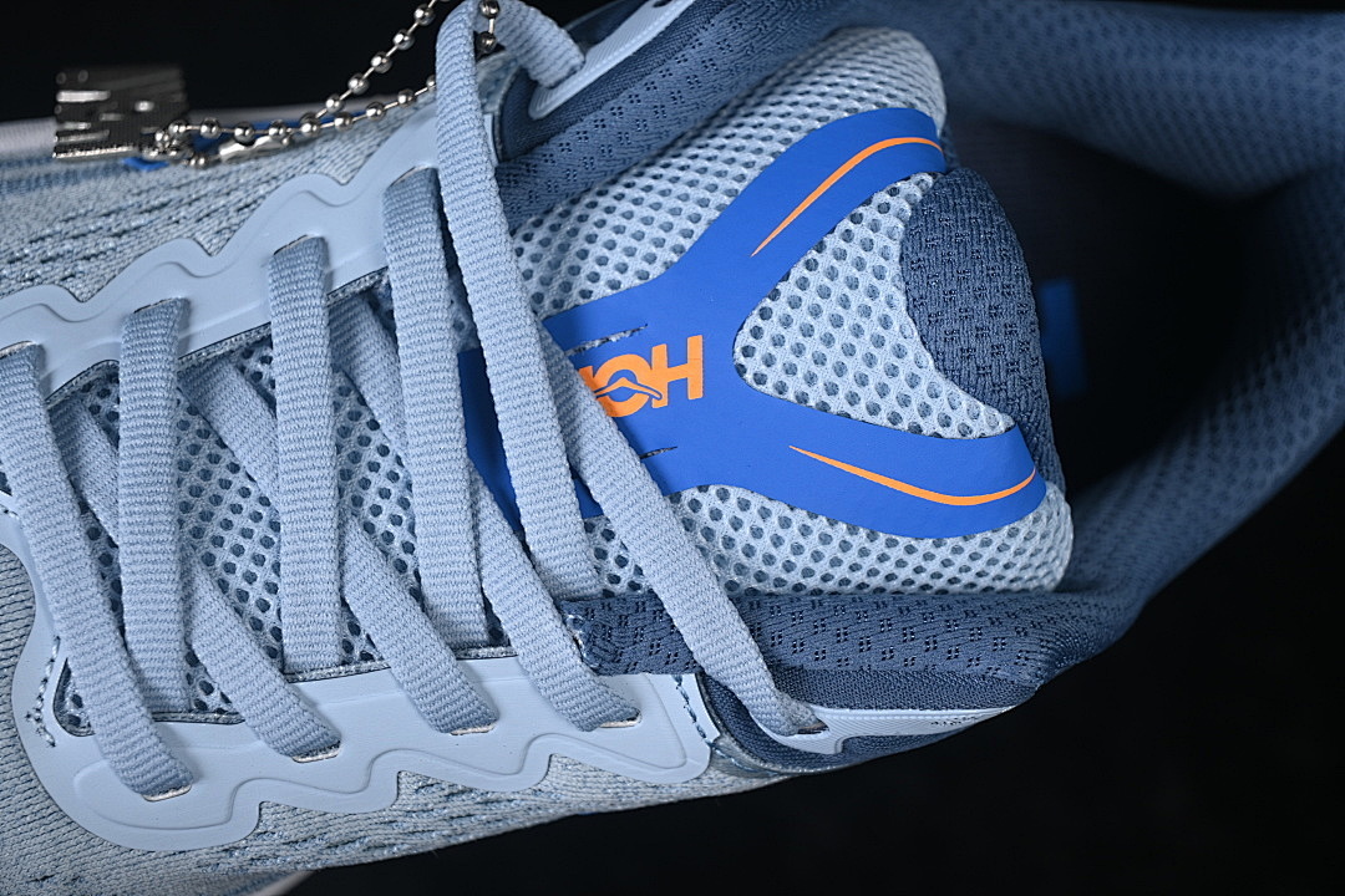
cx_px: 672
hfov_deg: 27.0
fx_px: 2802
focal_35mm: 75
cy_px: 448
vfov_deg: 18.2
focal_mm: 50
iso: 160
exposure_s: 1/80
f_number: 7.1
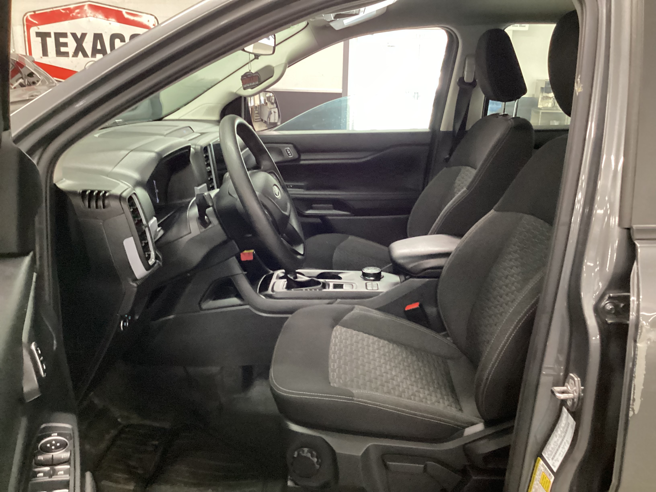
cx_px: 328
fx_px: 587
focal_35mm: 31
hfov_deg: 58.4
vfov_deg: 45.4
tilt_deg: -19.7
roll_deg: -2.3
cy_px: 246
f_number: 2.4
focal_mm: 3.3
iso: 640
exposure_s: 1/30
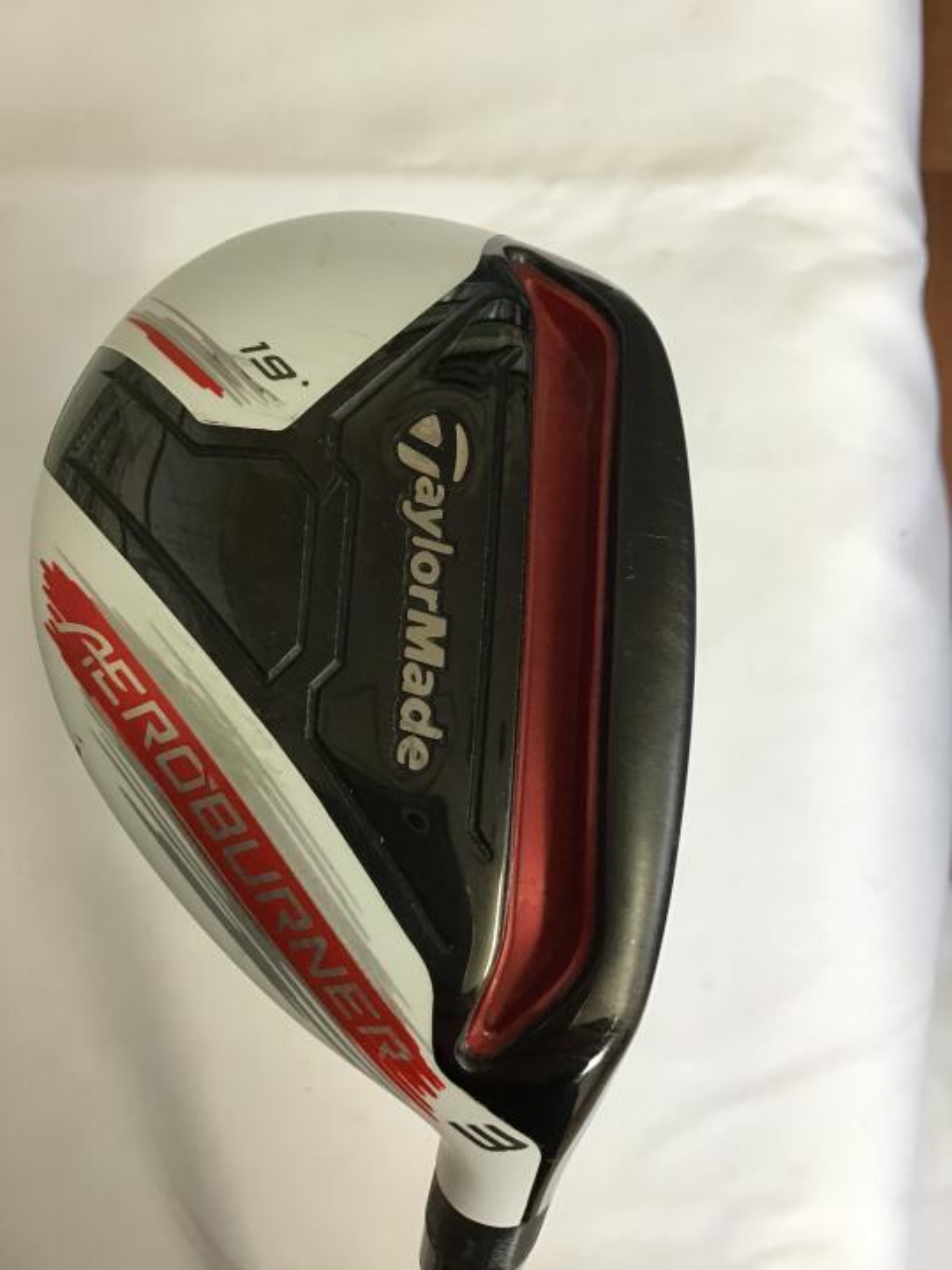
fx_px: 1137
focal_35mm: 31
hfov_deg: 45.4
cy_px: 635
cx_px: 476
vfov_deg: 58.4
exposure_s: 1/33
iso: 100
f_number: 2.4
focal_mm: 3.3
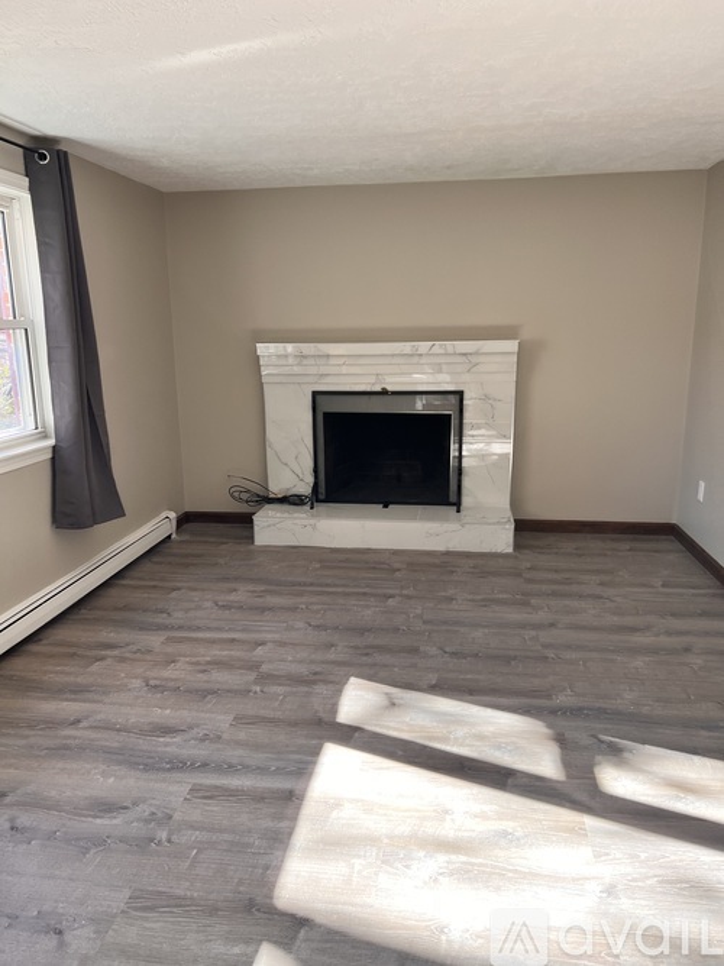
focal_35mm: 26
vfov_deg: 67.3
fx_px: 725
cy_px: 483
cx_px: 362
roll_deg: +0.0
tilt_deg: -11.1
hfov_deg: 53.0
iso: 64
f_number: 1.5
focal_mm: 5.7
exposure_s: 1/121
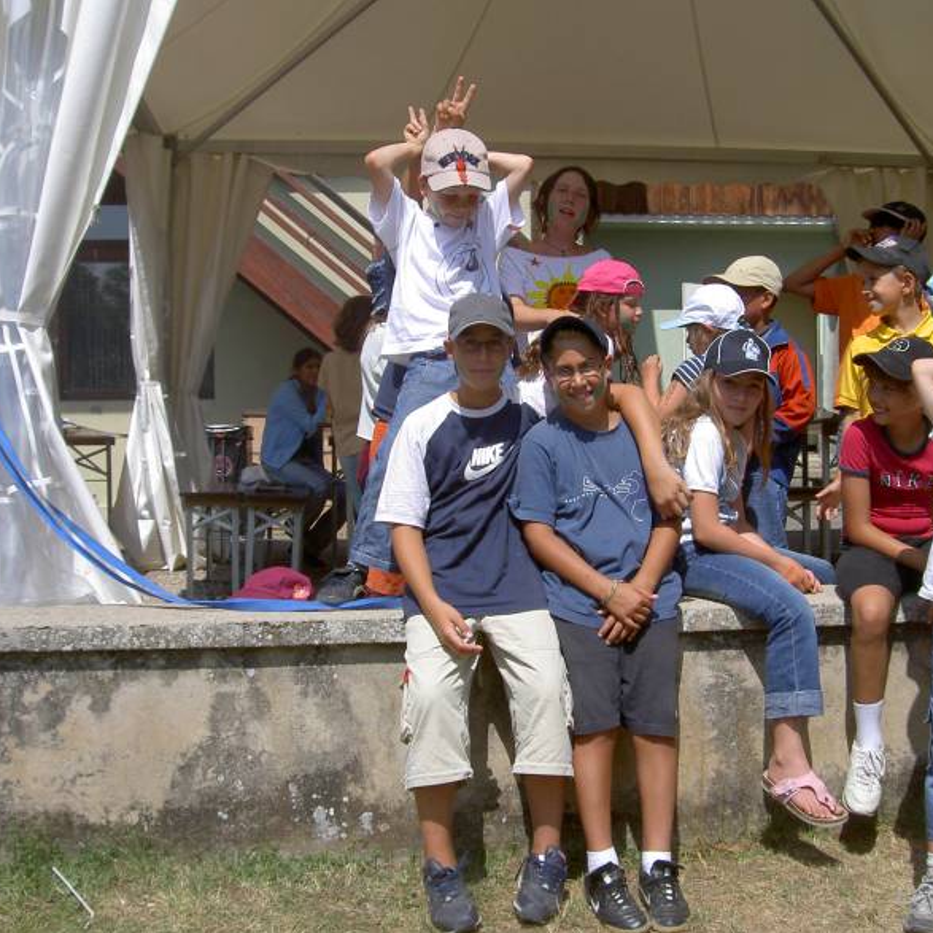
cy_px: 475
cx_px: 534
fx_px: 1433
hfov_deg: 36.0
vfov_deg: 36.1
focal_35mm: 47
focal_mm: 8
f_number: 4.7
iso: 100
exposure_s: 1/800
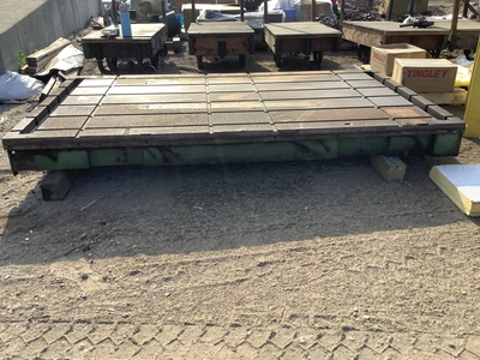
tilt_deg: -26.6
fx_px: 430
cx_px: 240
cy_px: 180
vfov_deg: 45.4
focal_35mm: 31
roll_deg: +0.8
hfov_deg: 58.4
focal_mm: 3.3
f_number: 2.4
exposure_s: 1/741
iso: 25
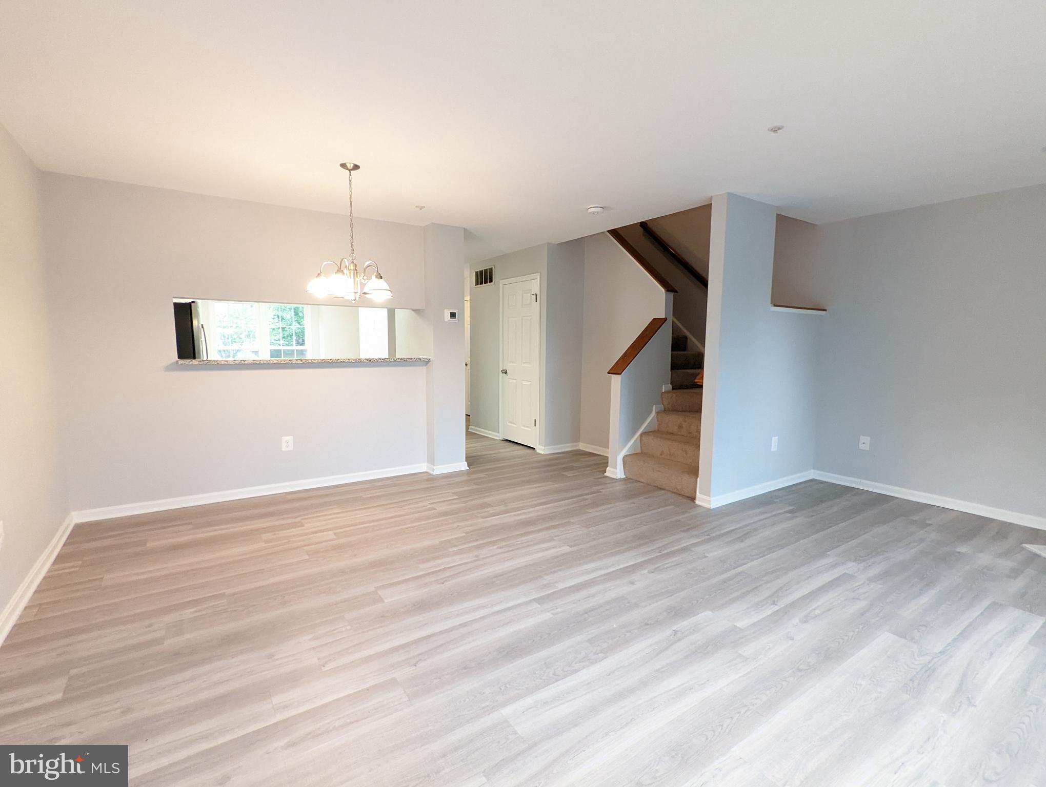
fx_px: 484
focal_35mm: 16
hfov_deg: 94.4
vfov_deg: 78.2
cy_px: 394
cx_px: 523
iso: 733
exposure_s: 1/60
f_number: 2.2
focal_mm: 2.35
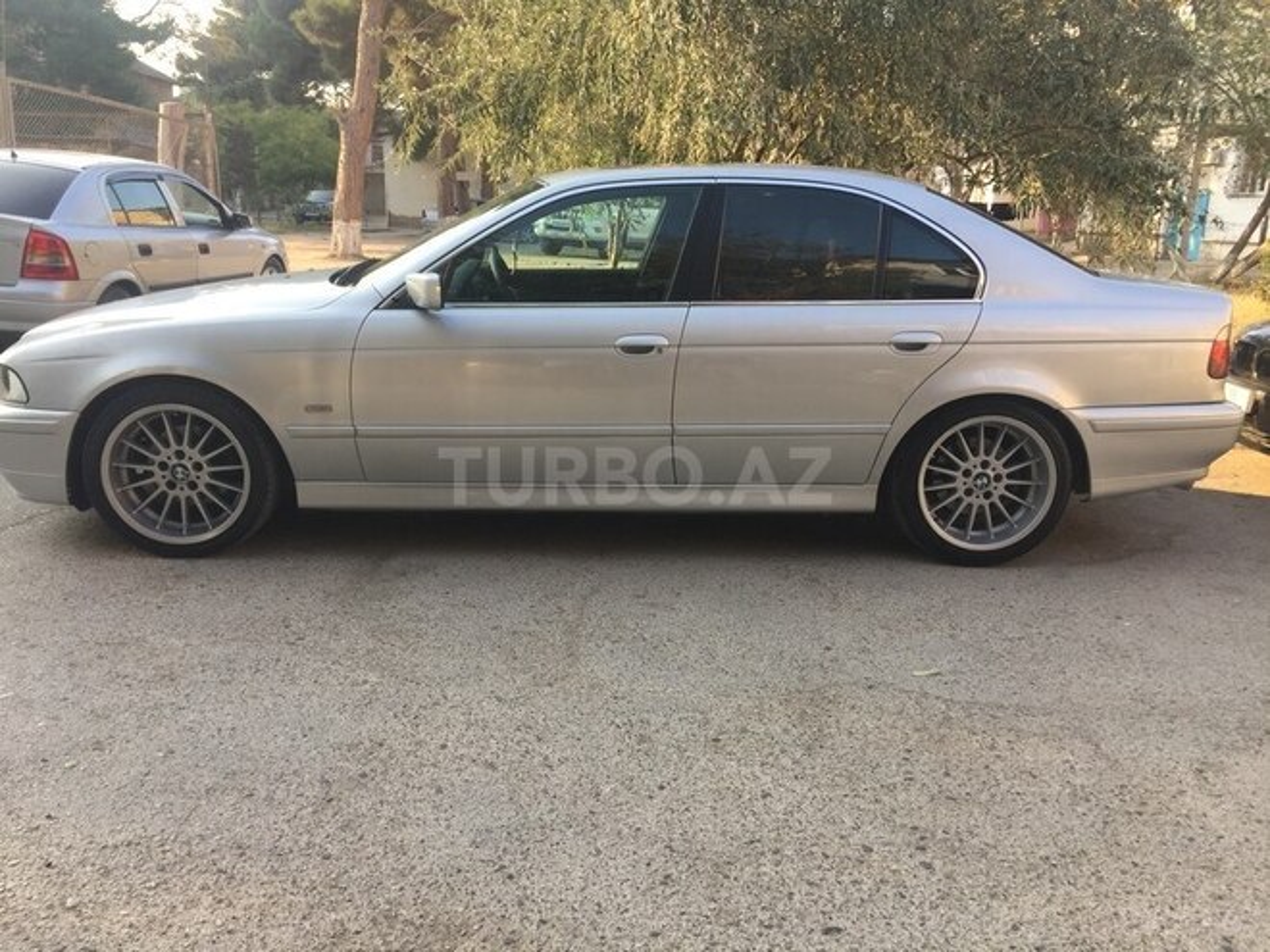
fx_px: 1064
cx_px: 635
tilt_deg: -13.8
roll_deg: -3.2
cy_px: 476
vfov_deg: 48.2
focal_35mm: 29
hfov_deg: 61.7
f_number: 2.2
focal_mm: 4.15
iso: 32
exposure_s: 1/214
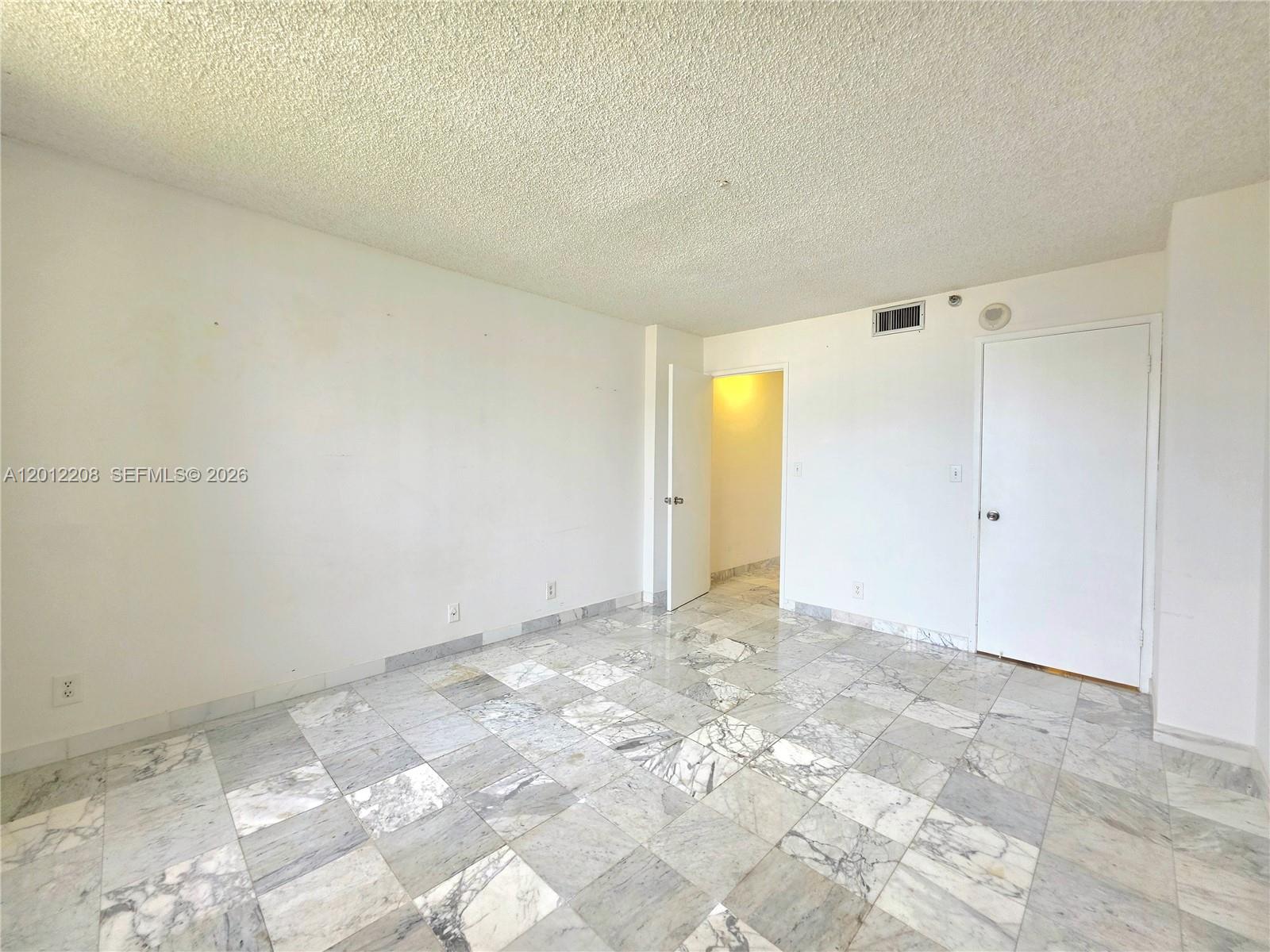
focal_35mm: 13
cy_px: 476
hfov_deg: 106.2
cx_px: 635
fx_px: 477
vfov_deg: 89.9
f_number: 1.9
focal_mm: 2.2
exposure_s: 1/120
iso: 80
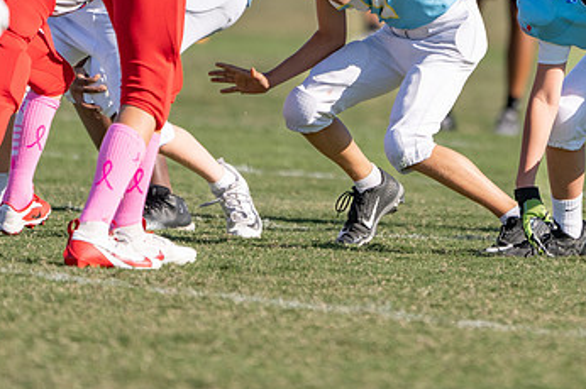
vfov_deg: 1.6
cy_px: 32
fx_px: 13953
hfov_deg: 2.4
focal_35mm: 858
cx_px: 458
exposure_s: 1/1250
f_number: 5.6
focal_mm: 400
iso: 200
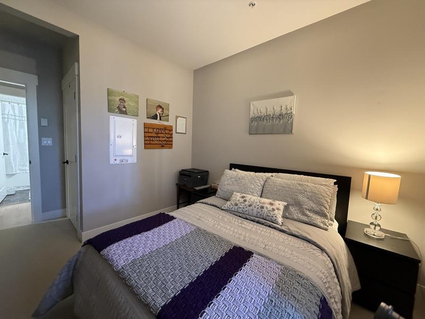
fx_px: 172
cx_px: 212
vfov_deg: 85.7
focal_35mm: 14
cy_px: 160
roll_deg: -2.2
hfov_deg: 102.1
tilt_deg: -5.2
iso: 640
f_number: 2.2
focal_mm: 2.22
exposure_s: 1/60
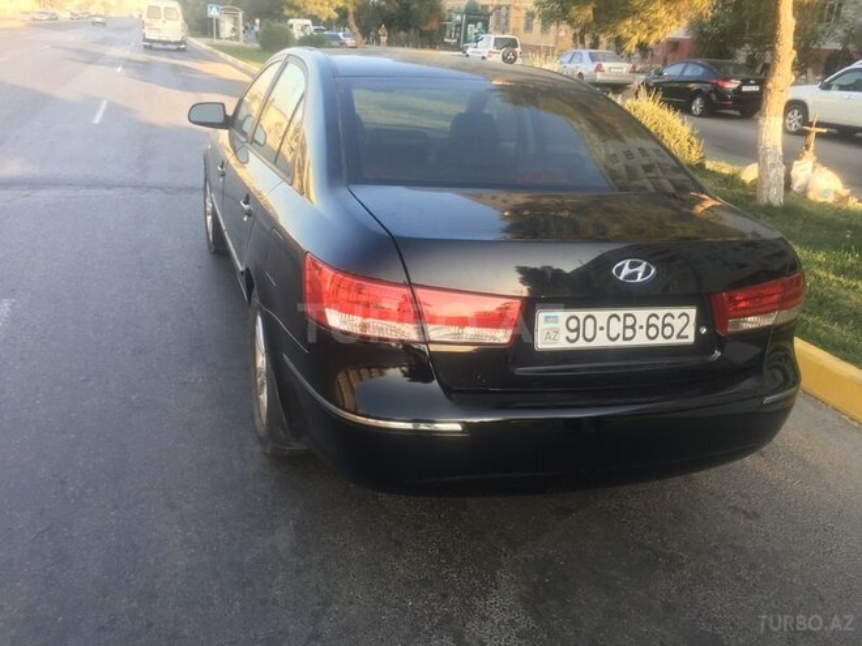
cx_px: 431
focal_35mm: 29
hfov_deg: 61.7
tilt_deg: -22.8
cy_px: 323
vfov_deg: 48.2
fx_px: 722
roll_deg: -5.5
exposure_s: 1/100
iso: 25
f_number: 2.2
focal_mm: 4.15
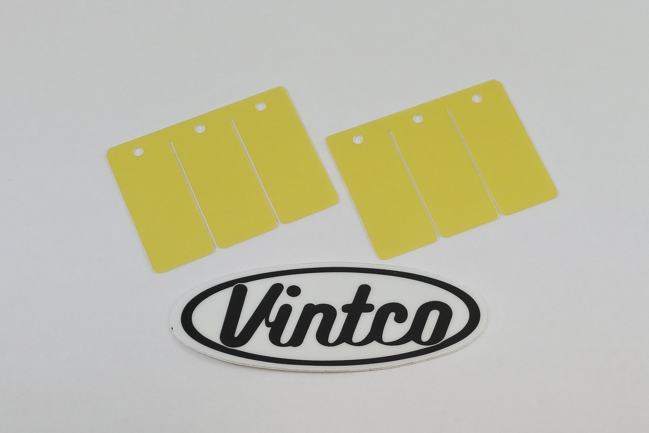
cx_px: 332
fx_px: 667
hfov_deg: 51.9
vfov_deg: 35.9
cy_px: 215
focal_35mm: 37
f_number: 4
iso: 400
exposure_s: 1/250
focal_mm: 13.7
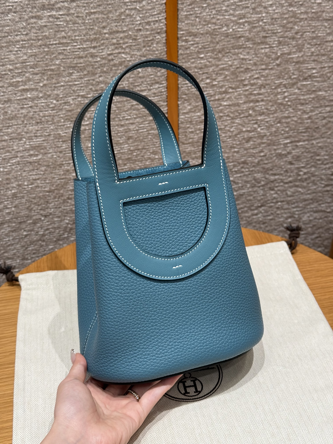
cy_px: 222
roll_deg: +0.0
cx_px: 166
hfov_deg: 30.3
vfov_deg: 39.7
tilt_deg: -33.9
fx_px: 616
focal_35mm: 48
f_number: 1.78
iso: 50
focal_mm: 6.76
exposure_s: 1/50
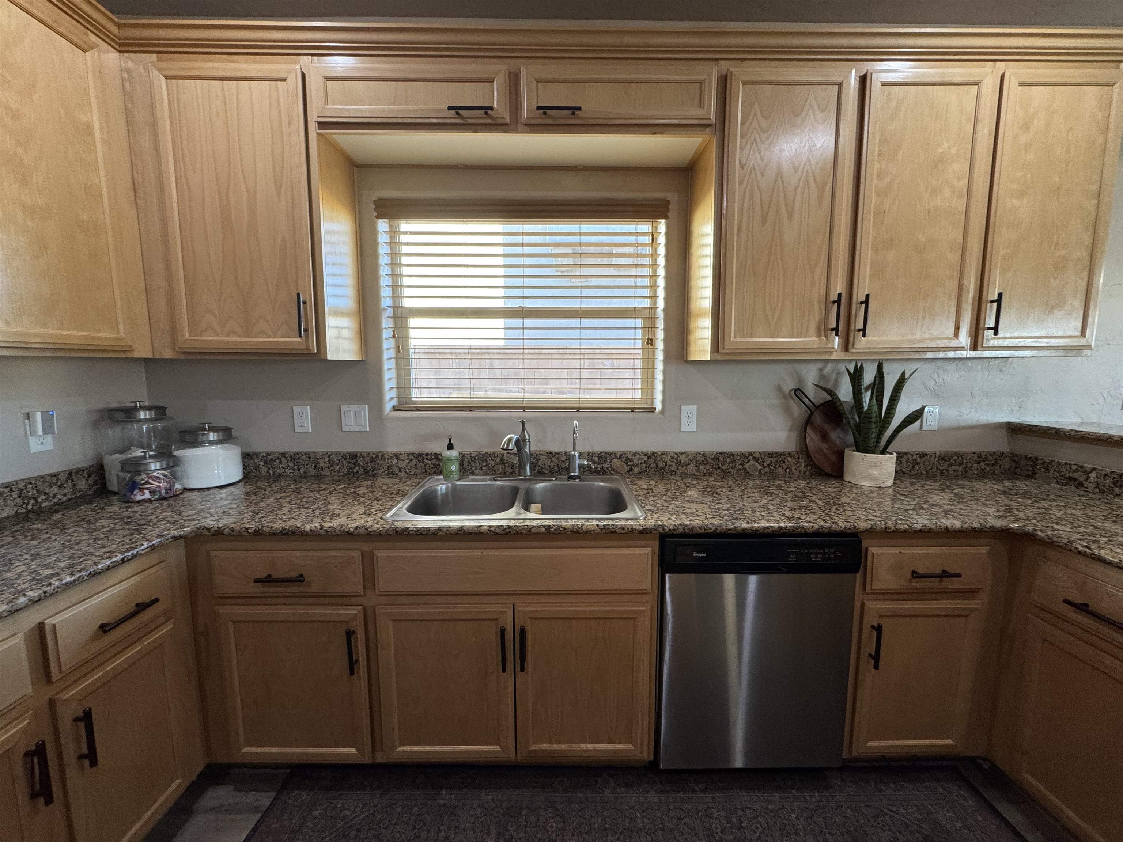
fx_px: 454
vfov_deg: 85.7
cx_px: 562
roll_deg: -0.8
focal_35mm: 14
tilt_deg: -7.8
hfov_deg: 102.1
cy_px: 421
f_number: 2.2
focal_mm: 2.22
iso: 200
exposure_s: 1/120
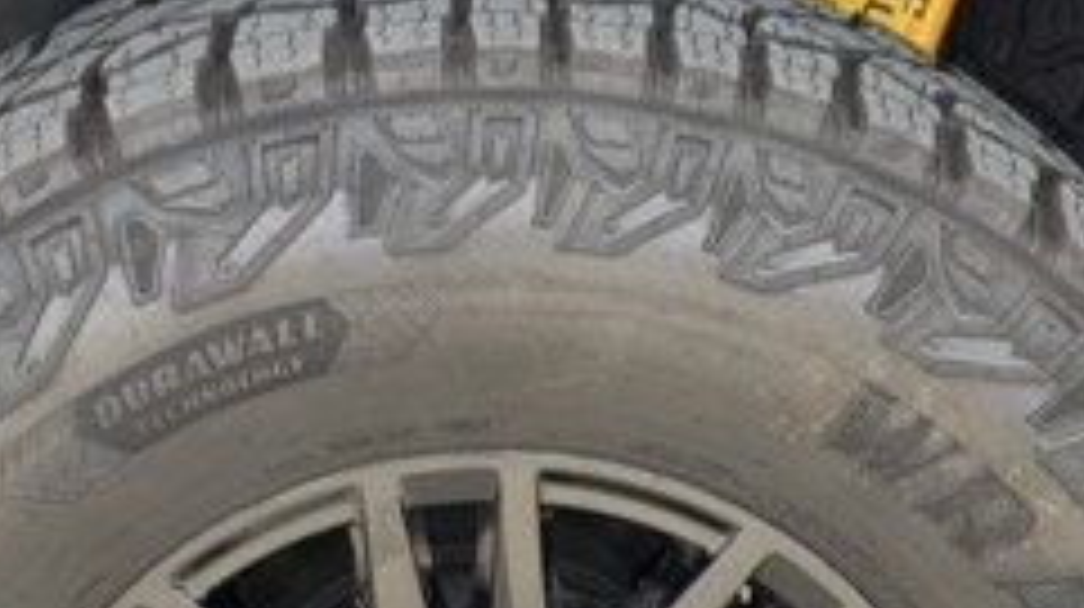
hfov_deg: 15.5
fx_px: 3991
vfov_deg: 8.6
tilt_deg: -24.0
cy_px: 752
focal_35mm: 139
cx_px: 522
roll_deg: -2.3
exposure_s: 1/469
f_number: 1.78
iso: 100
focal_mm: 6.76
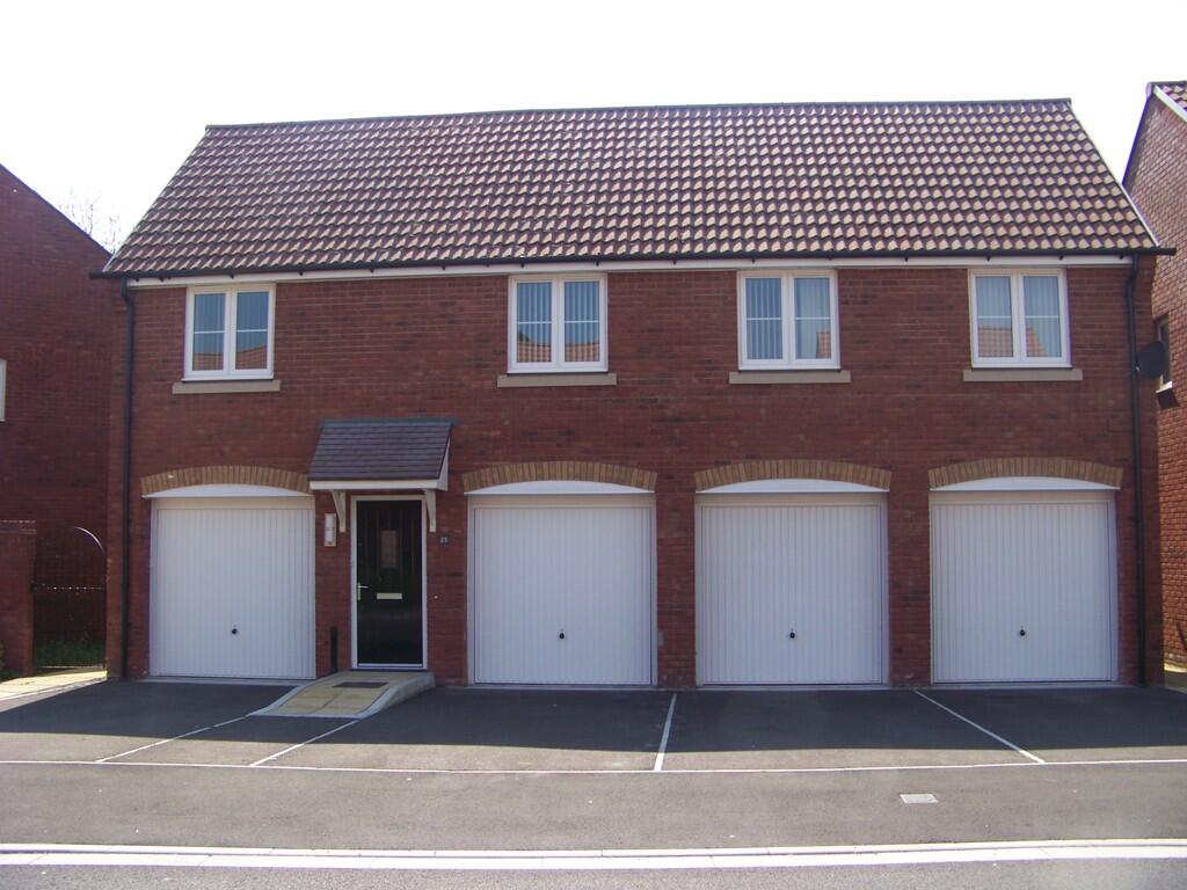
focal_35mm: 36
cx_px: 594
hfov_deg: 51.4
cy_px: 445
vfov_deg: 39.7
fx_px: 1234
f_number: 3.2
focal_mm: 5.85
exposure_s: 1/400
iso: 64
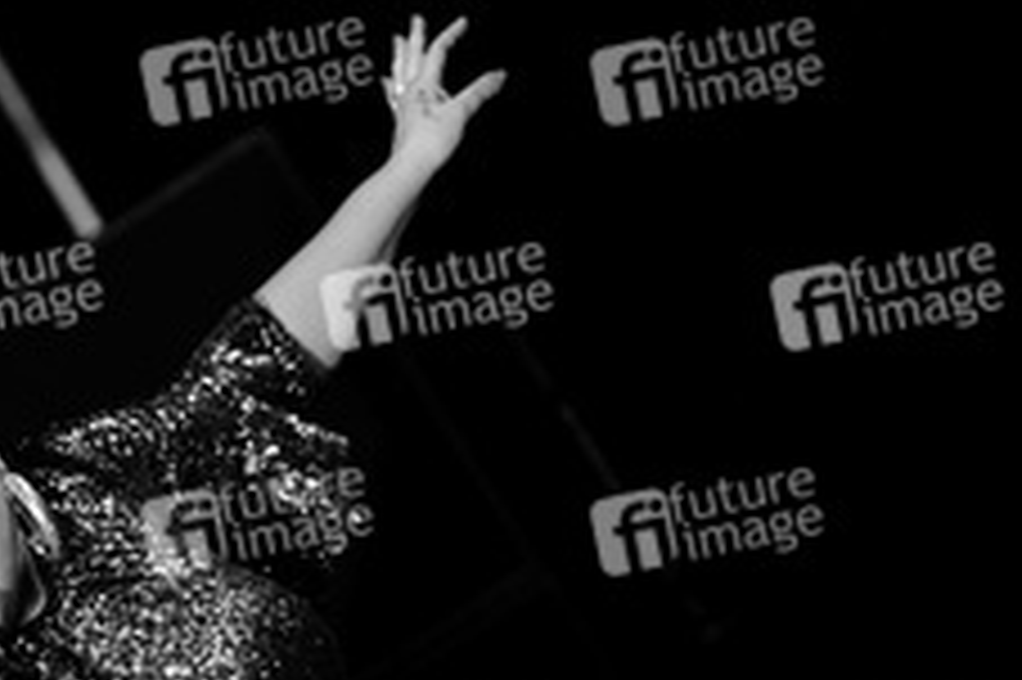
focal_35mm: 298
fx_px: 8453
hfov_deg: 6.9
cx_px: 315
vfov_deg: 4.6
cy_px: 635
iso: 3600
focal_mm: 150
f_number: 2.8
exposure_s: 1/320
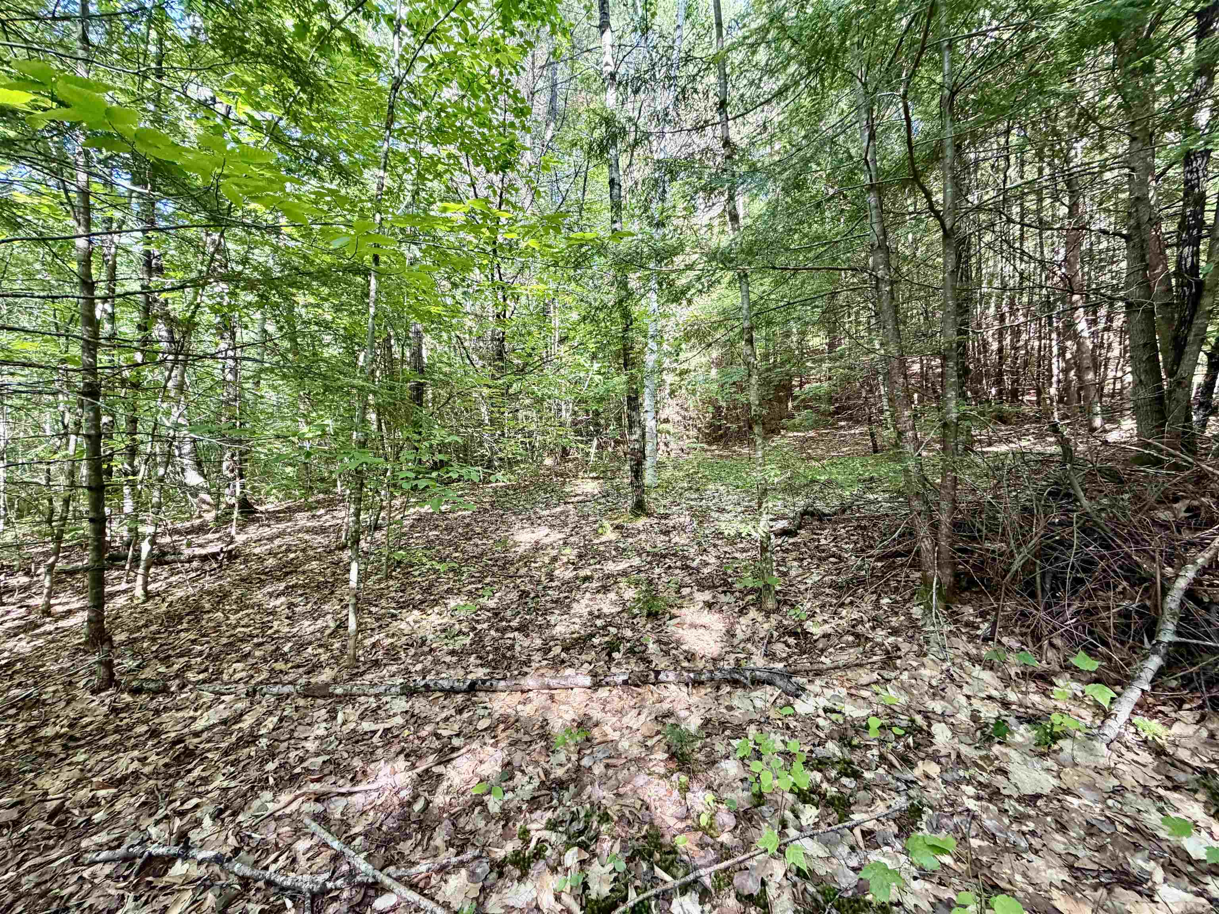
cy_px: 457
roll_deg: +3.2
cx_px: 610
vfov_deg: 85.7
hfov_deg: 102.1
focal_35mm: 14
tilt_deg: +1.8
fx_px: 493
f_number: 2.2
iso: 200
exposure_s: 1/121
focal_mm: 2.22
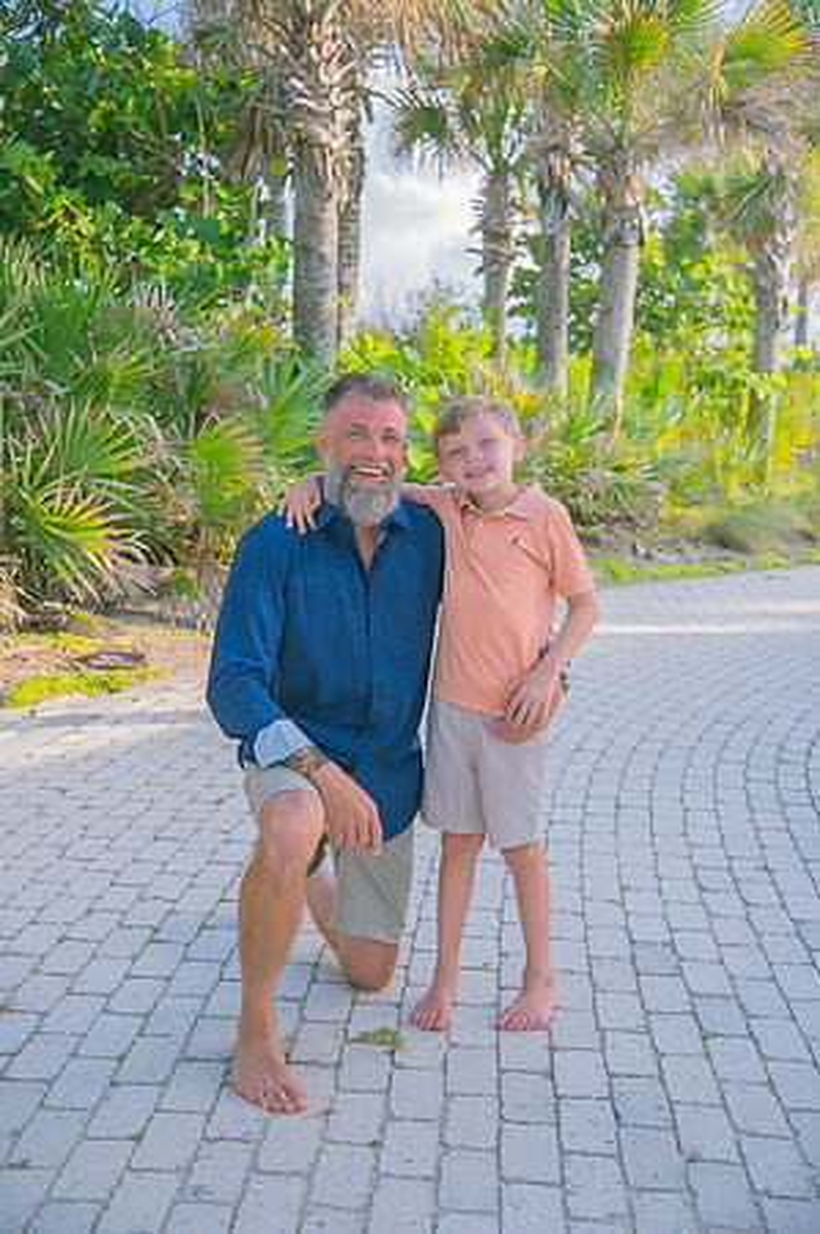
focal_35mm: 46
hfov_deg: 29.2
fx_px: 1575
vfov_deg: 42.8
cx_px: 410
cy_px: 617
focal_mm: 46
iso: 250
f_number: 4
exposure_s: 1/200
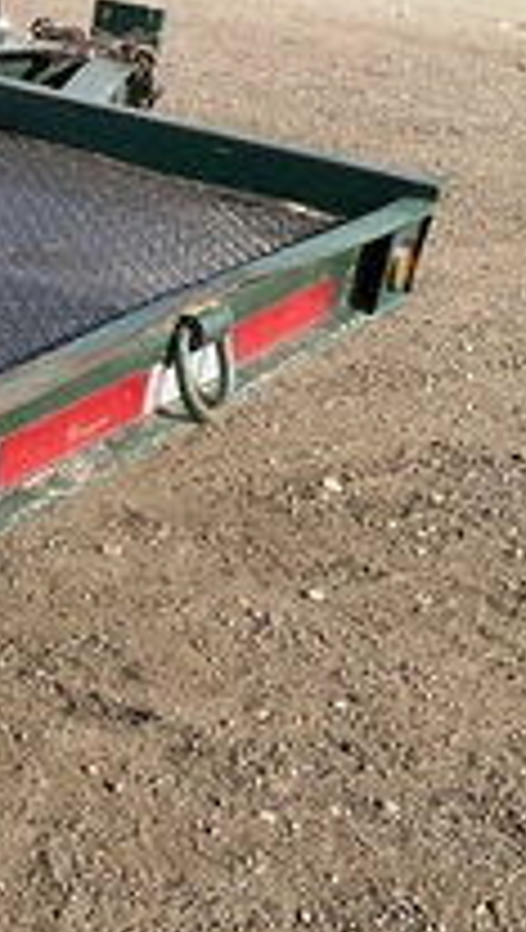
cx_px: -193
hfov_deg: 18.2
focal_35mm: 61
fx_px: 1507
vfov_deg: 34.2
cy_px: 549
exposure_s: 1/781
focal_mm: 3
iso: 25
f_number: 1.8
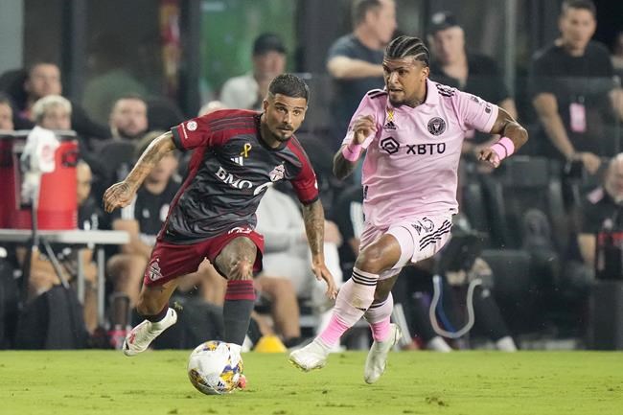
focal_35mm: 600
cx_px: 312
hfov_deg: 3.4
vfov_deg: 2.3
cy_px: 208
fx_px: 10380
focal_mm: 400
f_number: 3.2
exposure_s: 1/1600
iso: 8000
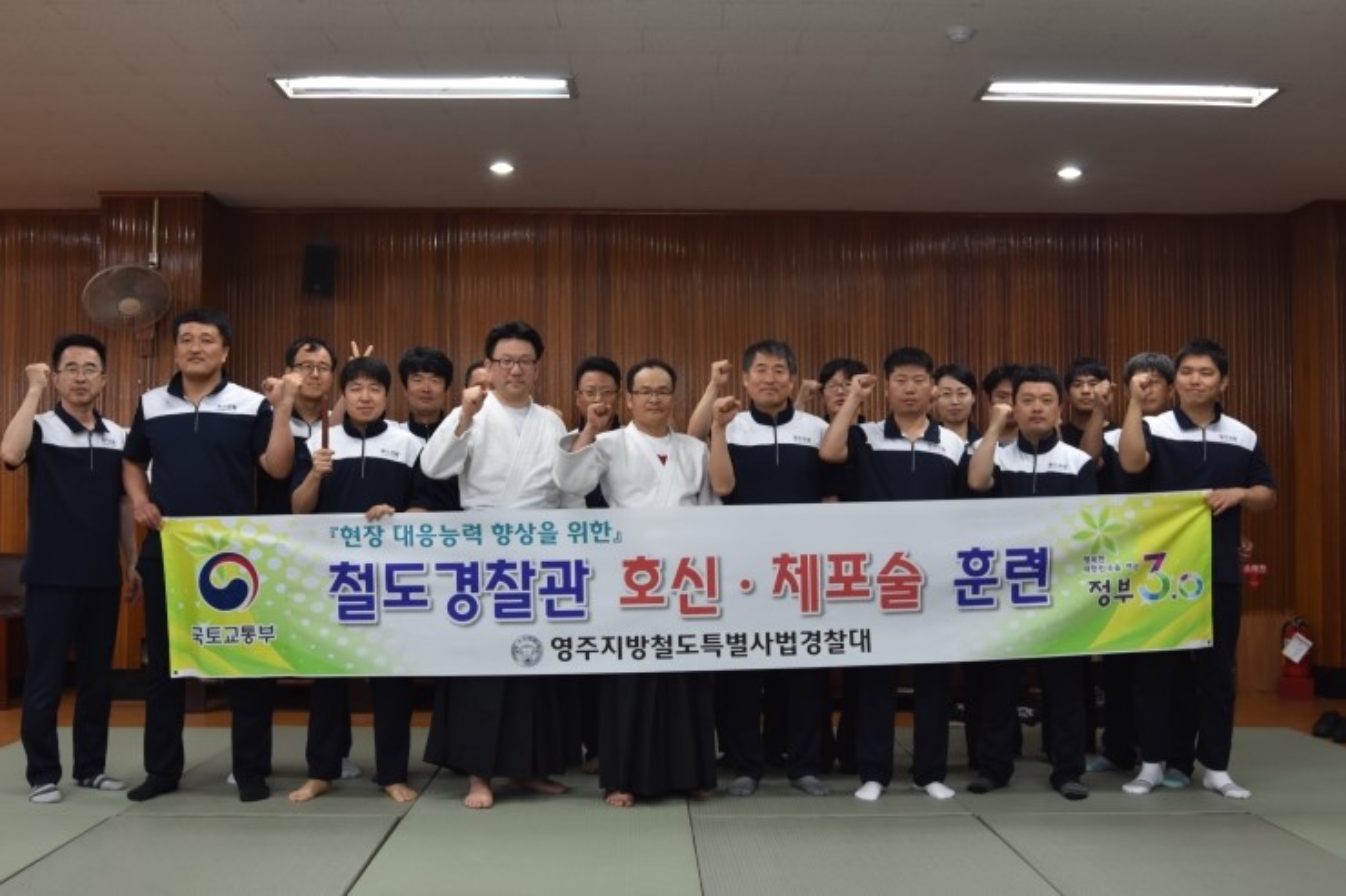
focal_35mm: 39
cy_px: 448
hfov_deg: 49.6
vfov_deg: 34.2
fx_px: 1458
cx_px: 673
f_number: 5
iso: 800
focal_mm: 26
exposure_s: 1/100
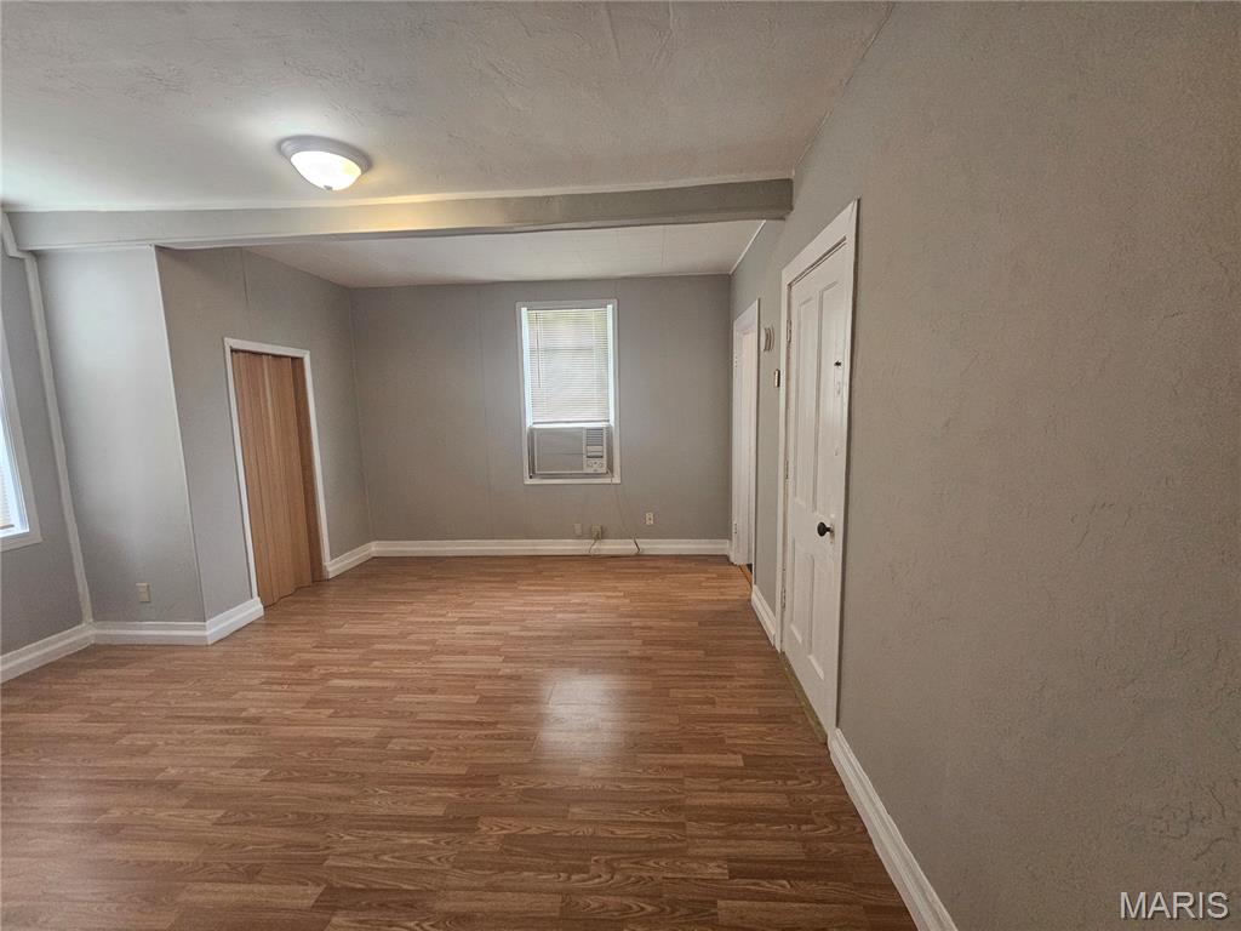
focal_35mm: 13
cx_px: 620
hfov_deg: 106.2
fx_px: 466
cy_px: 466
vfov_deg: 89.9
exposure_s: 1/60
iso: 400
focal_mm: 2.2
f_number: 2.2
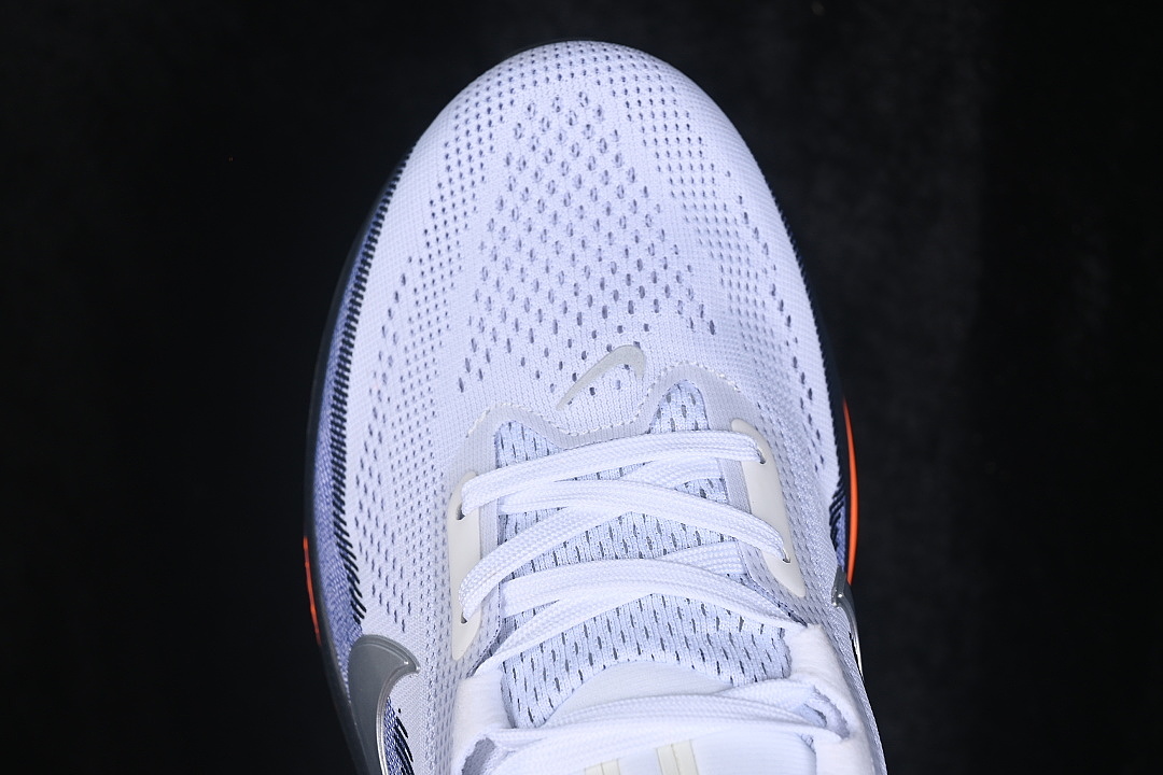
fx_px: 2423
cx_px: 582
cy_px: 388
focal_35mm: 75
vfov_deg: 18.2
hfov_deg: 27.0
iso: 160
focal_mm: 50
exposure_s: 1/80
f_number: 7.1
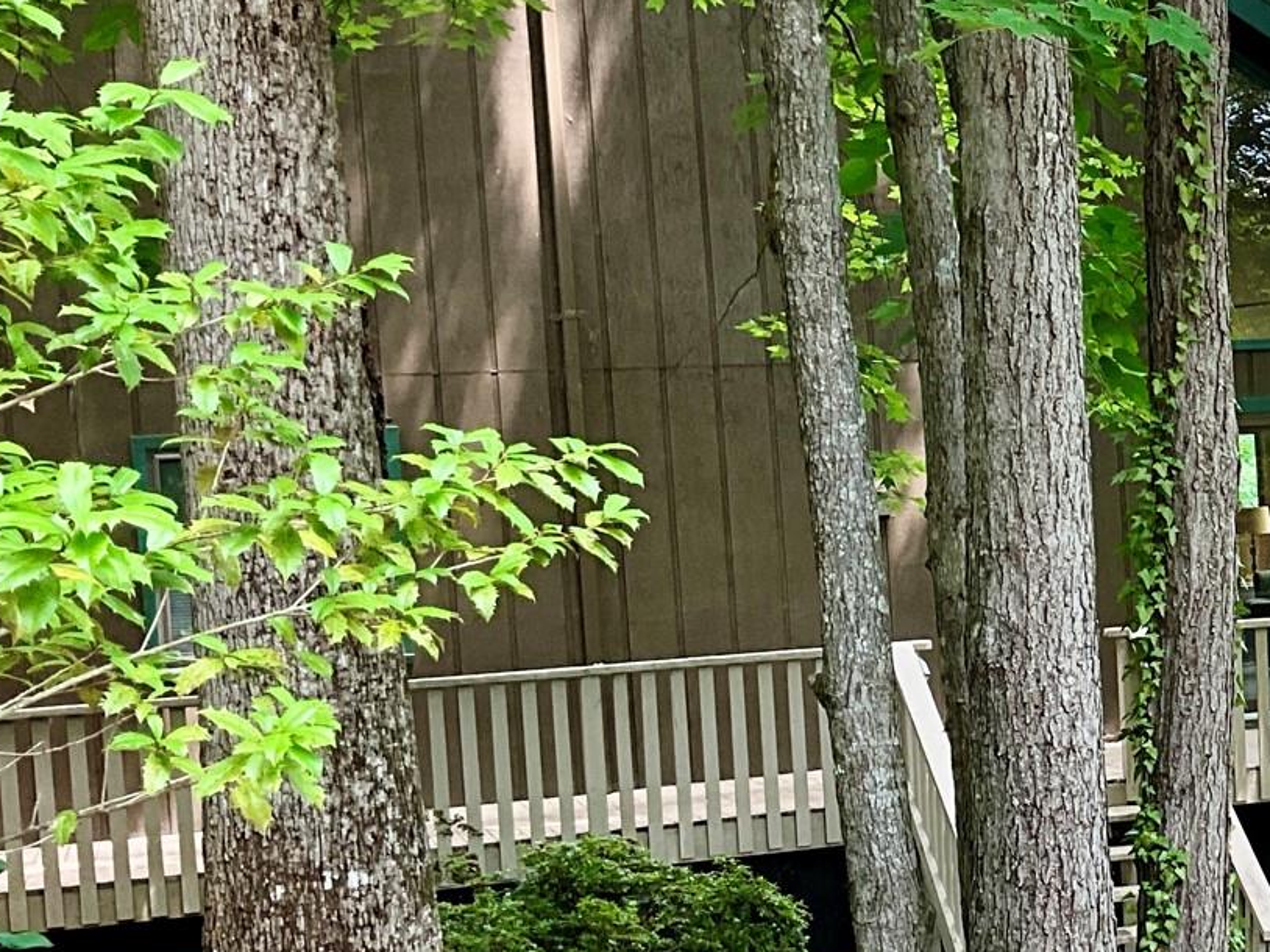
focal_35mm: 73
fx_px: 2677
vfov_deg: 20.1
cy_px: 568
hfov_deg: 24.2
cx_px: 1524
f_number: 1.8
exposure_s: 1/122
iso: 32
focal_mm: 3
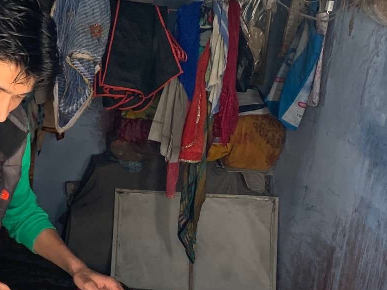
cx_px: 13
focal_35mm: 68
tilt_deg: -18.4
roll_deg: -2.7
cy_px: 234
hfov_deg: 27.2
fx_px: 760
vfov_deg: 21.3
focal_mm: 4.25
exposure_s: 1/60
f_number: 1.8
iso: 125
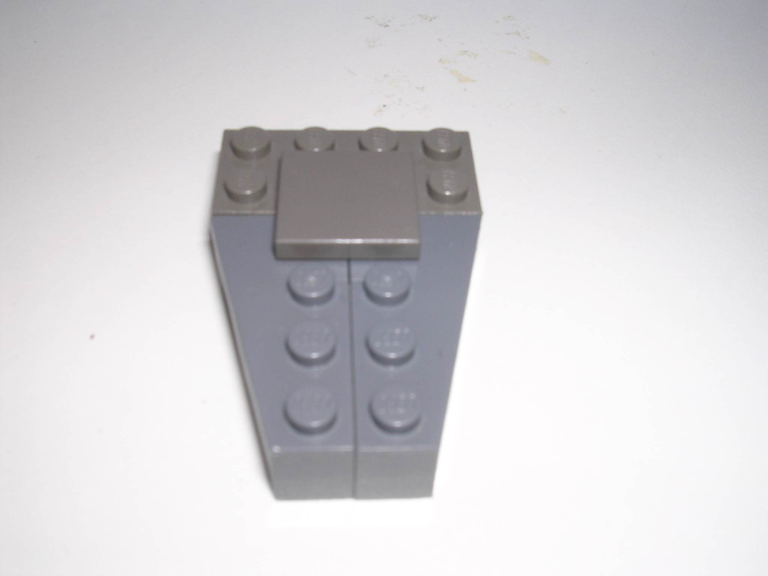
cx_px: 384
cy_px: 288
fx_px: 843
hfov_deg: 49.0
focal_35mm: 38
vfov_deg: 37.7
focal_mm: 5.8
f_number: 5.6
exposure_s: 1/60.1
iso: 100
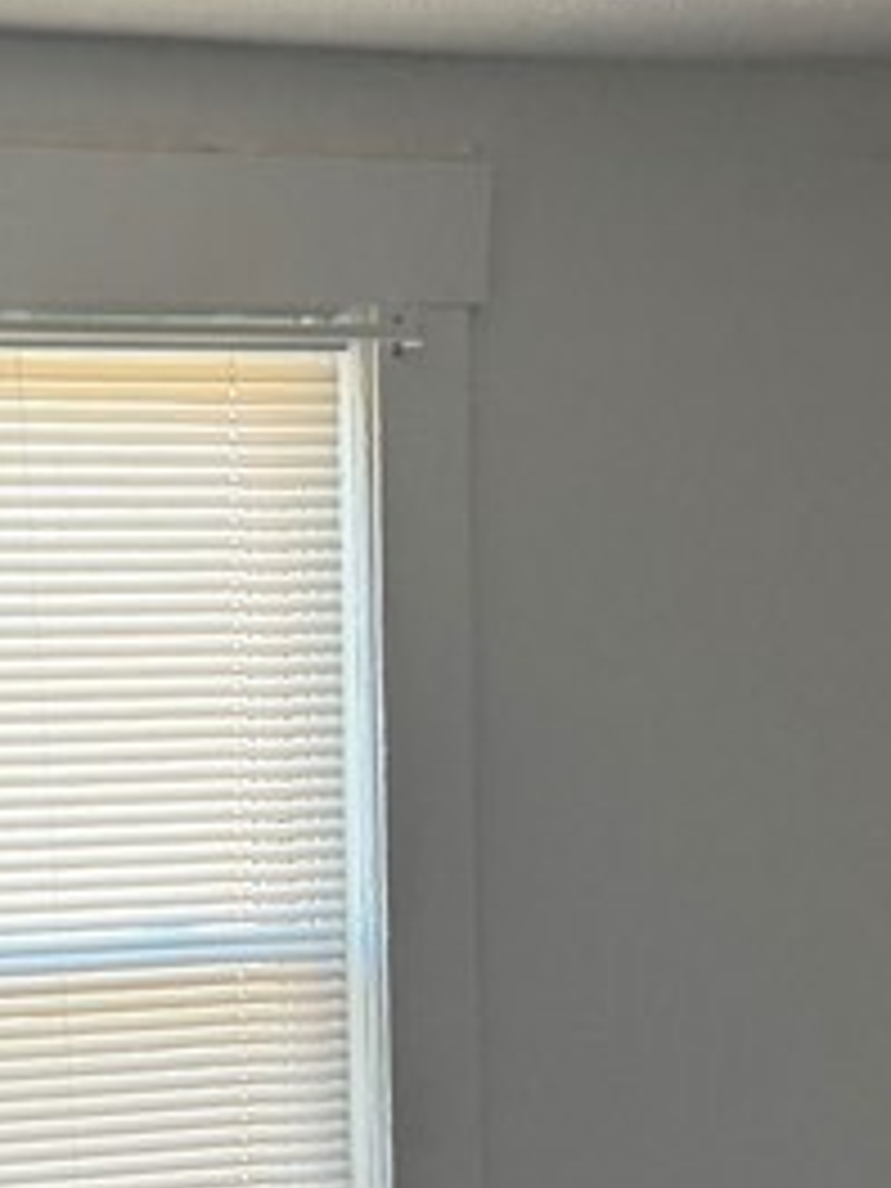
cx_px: -112
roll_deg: -0.5
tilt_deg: -4.6
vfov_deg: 20.7
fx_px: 3192
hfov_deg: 15.4
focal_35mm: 93
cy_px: 1017
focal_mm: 6.76
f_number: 1.78
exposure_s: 1/60
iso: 160
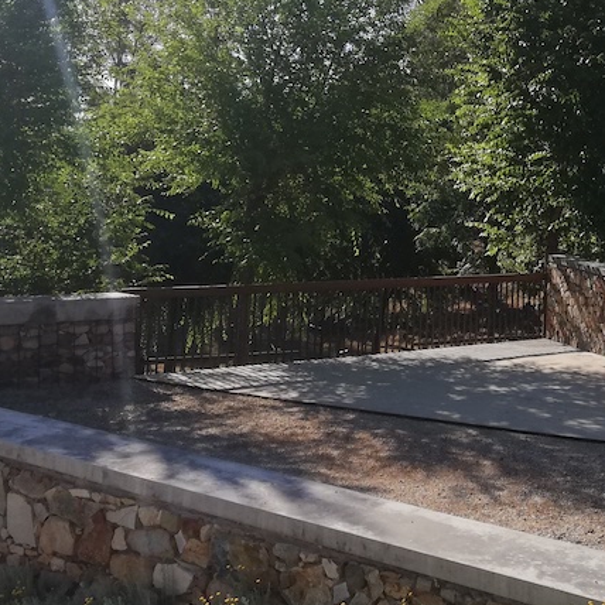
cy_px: 109
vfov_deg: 30.2
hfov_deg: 30.1
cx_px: 512
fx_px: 1088
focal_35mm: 55
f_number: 4
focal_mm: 3.81
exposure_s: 1/1395
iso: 50
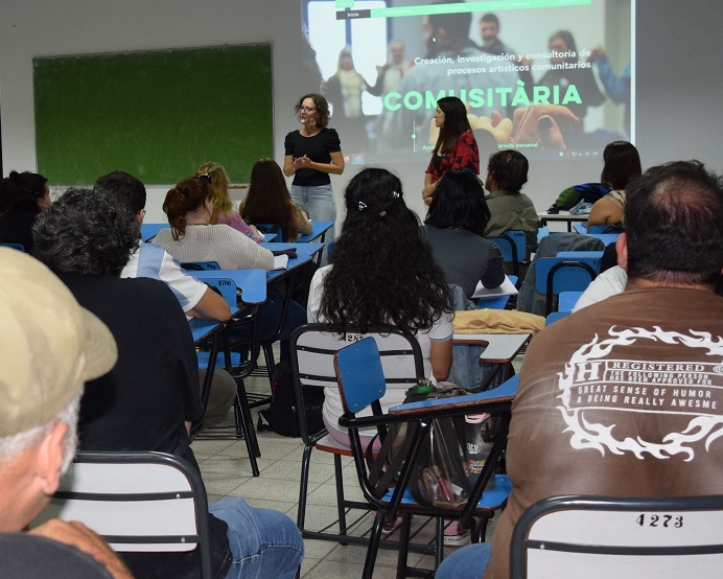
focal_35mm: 61
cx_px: 99
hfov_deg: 29.9
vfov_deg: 25.0
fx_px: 1306
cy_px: 252
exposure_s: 1/60
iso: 800
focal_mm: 20
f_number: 4
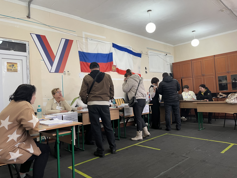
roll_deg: +3.2
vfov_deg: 53.1
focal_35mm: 26
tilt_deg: +2.1
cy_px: 89
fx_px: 178
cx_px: 118
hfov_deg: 67.3
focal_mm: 5.1
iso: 200
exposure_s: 1/50
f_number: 1.6
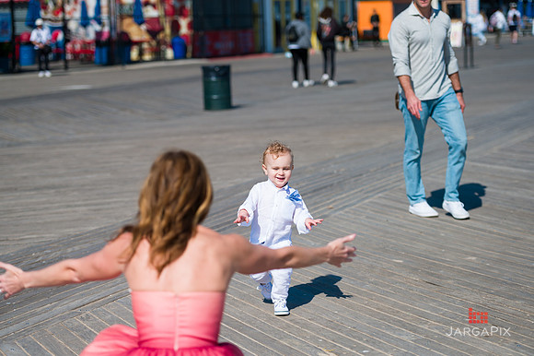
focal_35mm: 92
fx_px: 1364
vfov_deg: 14.8
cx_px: 267
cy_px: 178
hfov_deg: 22.2
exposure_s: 1/6400
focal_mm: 92
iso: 200
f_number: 3.2
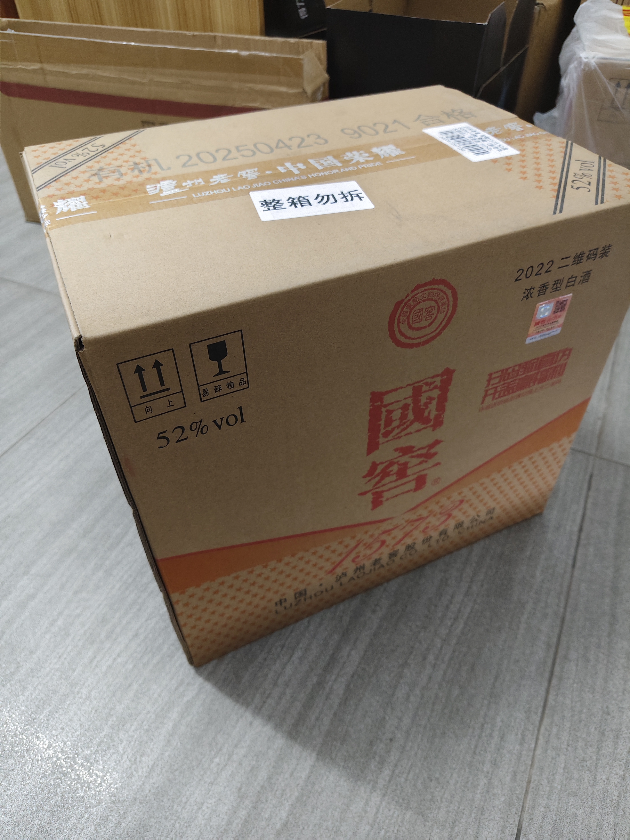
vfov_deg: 73.9
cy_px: 420
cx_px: 315
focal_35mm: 23
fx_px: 558
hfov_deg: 58.9
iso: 1068
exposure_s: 1/50
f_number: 1.88
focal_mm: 5.56
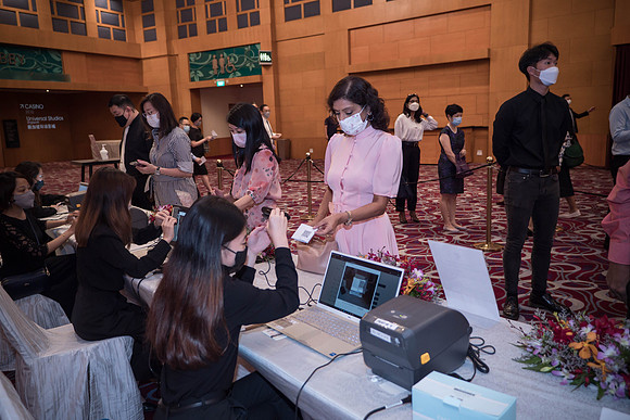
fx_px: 528
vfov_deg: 43.4
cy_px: 210
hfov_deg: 61.6
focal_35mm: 30
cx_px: 315
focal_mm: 14
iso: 800
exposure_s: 1/100
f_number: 1.7
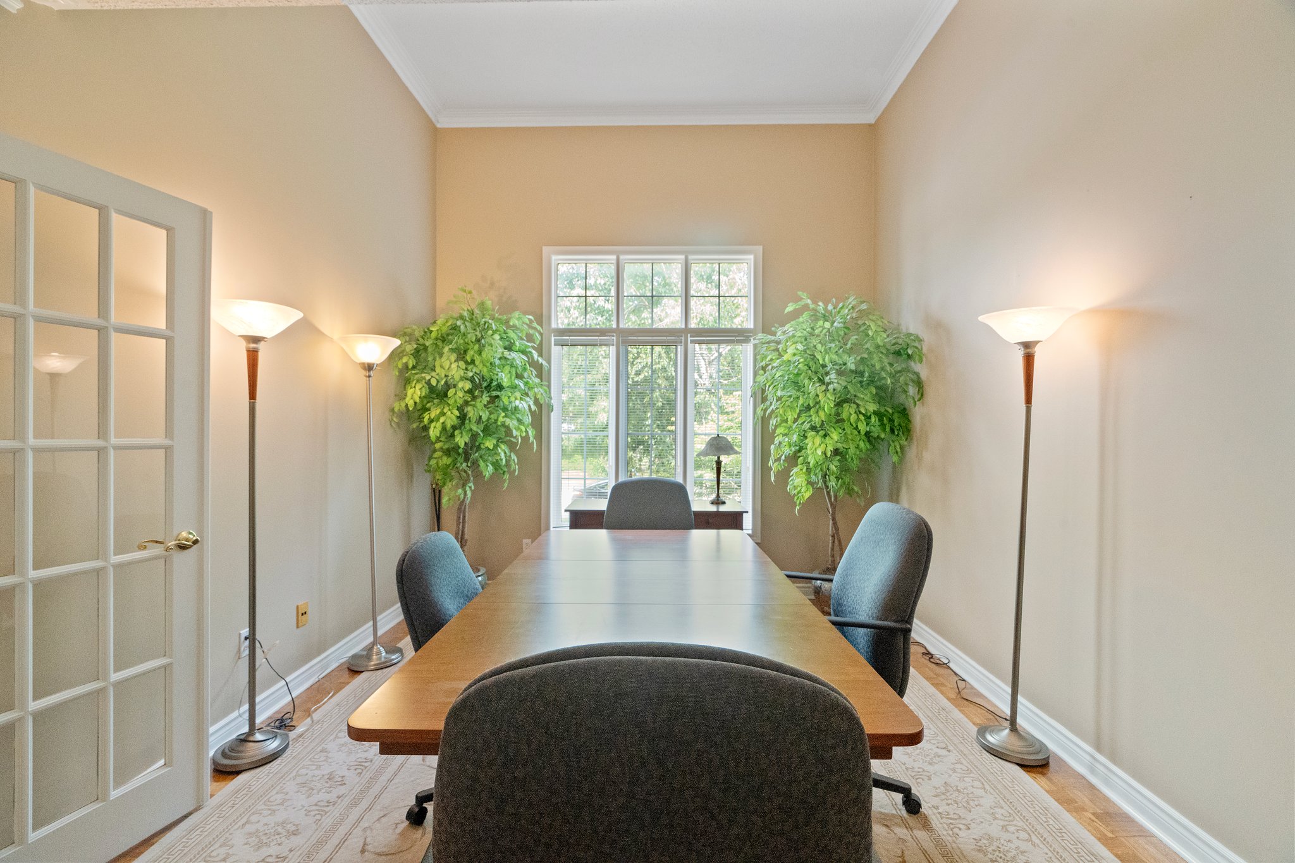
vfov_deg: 73.7
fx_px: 575
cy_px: 432
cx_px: 648
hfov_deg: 96.7
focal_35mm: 16
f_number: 9
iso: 10000
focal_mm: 16
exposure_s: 1/30
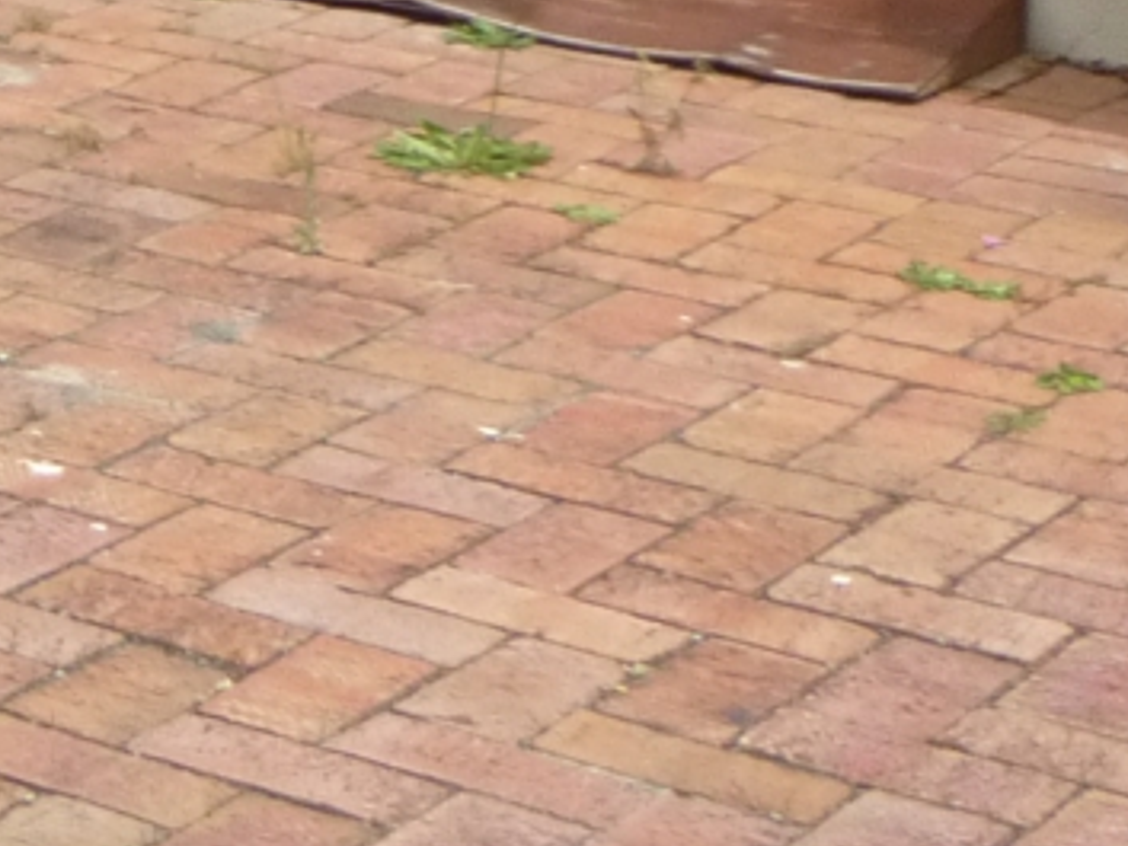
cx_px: -1444
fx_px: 4433
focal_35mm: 136
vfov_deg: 10.1
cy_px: -856
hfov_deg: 12.1
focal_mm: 4.5
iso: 100
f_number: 3.9
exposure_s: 1/500
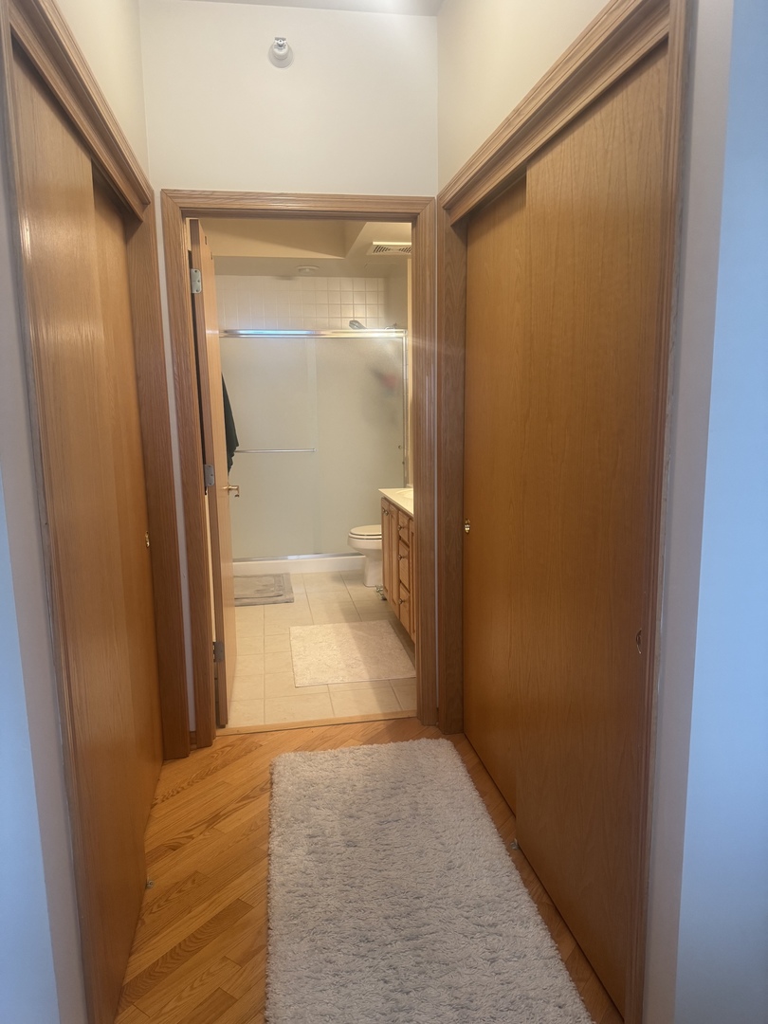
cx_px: 384
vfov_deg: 71.6
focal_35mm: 24
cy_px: 512
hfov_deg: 56.8
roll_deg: +1.1
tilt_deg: -9.8
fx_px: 710
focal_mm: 6.76
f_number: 1.78
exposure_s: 1/120
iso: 200
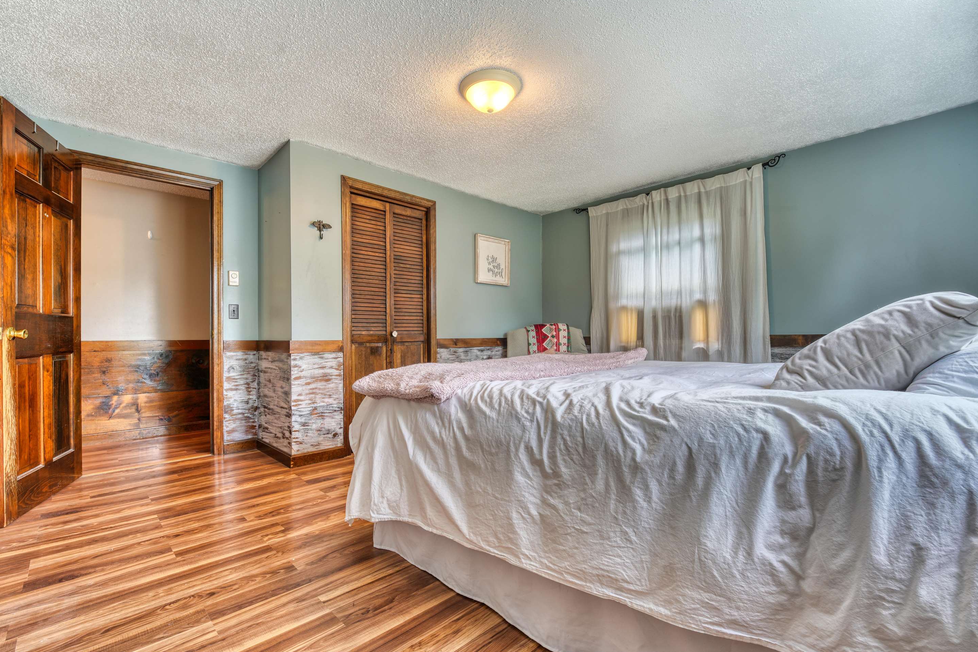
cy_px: 334
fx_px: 407
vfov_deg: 77.3
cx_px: 463
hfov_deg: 100.3
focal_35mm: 15
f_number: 8
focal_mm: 14
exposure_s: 1/3
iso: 100
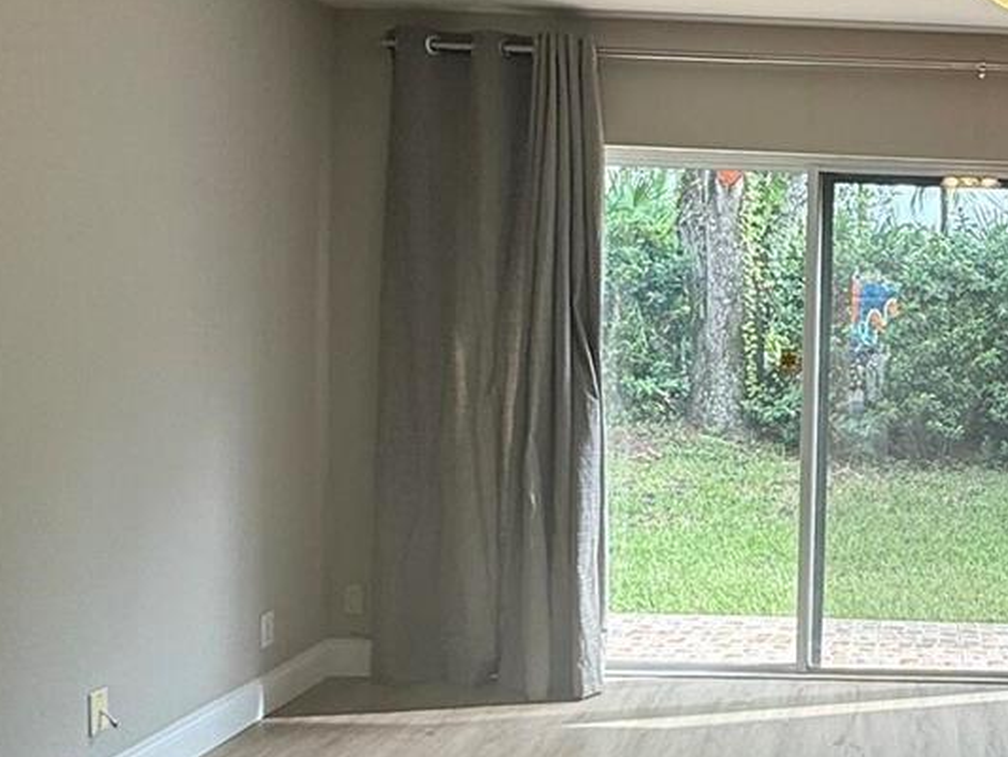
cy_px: 367
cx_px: 985
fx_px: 1223
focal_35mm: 42
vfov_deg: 34.4
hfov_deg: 39.9
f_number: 2.2
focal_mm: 2.22
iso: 64
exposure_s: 1/148
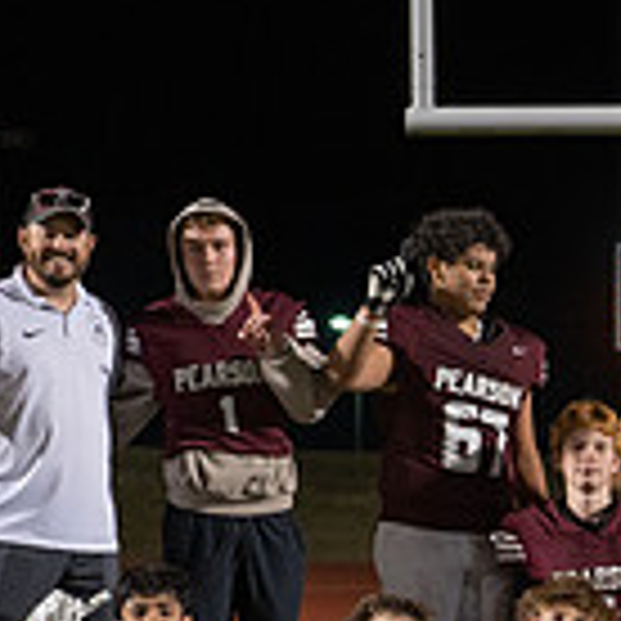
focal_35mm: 203
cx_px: 851
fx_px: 4120
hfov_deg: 8.5
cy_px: 776
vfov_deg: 8.5
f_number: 2.8
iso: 1000
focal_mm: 50
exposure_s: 1/320
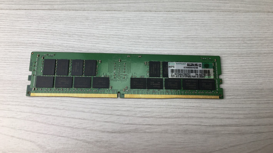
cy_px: 58
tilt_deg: -75.9
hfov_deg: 61.0
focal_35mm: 32
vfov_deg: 36.5
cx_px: 136
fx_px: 232
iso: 25
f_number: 2.2
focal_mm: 4.15
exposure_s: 1/100
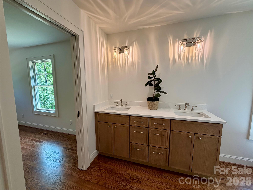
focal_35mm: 14
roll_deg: +0.7
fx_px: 102
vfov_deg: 85.7
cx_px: 126
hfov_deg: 102.1
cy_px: 95
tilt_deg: -6.7
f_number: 2.2
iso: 64
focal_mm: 2.22
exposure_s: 1/120
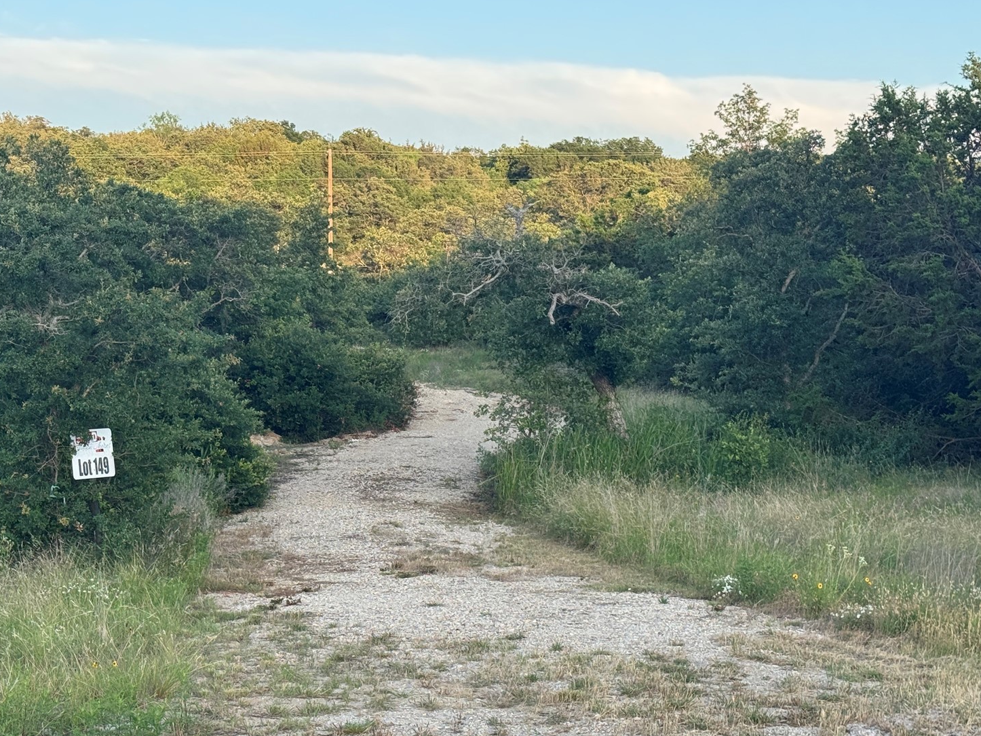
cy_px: 463
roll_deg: -3.4
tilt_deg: -6.5
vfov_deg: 21.6
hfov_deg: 28.4
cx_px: 361
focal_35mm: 68
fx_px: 1927
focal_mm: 6.76
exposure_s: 1/544
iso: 64
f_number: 1.78
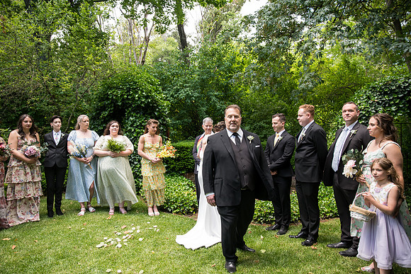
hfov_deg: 73.7
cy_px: 137
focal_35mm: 24
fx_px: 274
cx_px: 206
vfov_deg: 53.2
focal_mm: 24
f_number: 3.5
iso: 640
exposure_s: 1/400
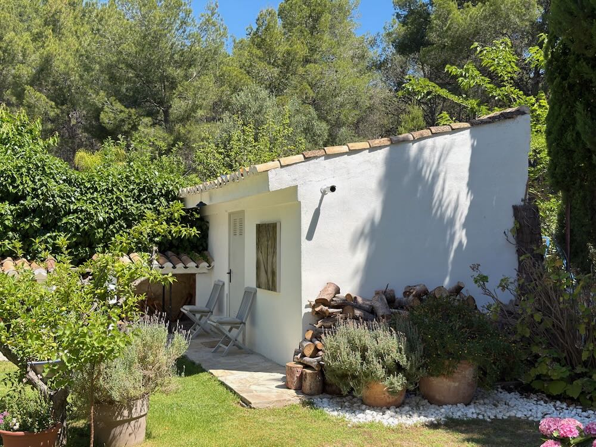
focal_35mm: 40
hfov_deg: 46.8
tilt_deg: +1.1
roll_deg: +0.4
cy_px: 224
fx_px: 689
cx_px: 298
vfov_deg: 36.0
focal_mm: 6.76
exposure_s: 1/2494
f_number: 1.78
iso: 80
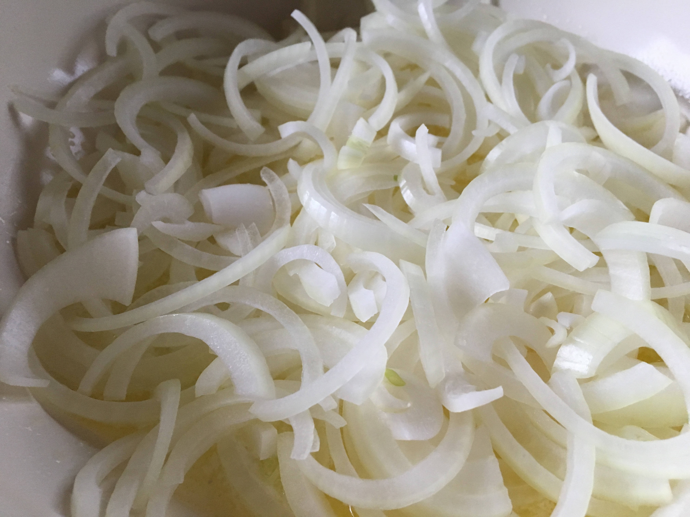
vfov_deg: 48.2
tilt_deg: -49.4
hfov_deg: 61.7
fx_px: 578
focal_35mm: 29
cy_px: 258
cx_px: 345
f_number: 2.2
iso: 125
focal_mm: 4.15
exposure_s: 1/30
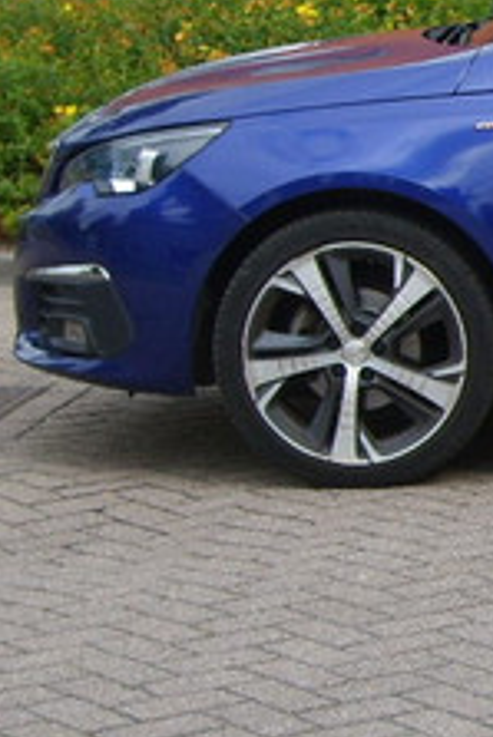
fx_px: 3179
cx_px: 976
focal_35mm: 155
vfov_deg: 13.2
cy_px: 347
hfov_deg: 8.4
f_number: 3.3
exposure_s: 1/250
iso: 50
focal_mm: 8.7
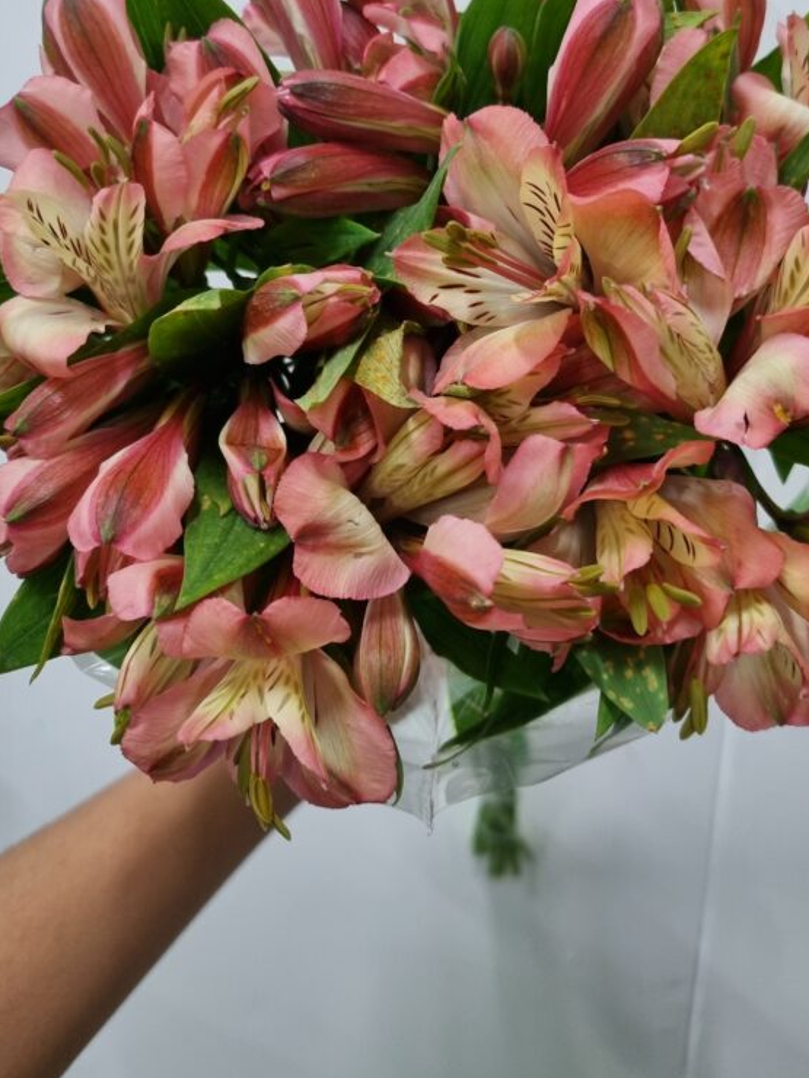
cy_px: 347
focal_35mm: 36
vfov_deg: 50.3
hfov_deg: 39.6
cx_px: 462
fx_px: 1122
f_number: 1.8
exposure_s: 1/60
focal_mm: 5.4
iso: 200
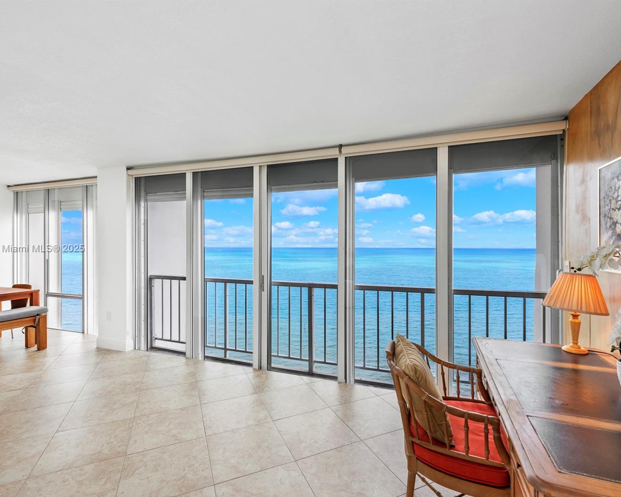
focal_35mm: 17
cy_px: 249
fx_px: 312
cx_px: 309
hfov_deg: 89.6
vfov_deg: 77.0
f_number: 8
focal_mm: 15
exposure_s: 1/160
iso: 400
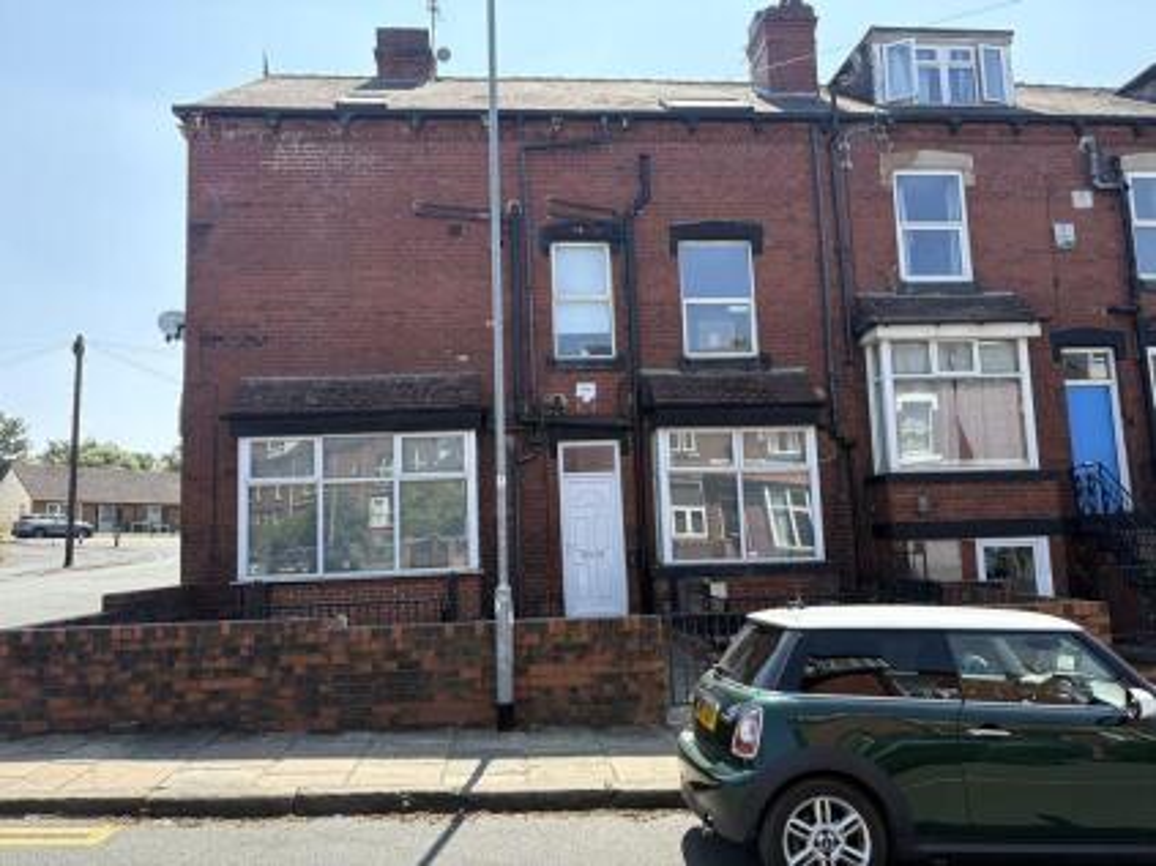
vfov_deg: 53.0
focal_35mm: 26
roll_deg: +1.4
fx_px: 868
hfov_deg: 67.3
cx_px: 578
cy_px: 433
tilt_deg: +6.8
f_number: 1.6
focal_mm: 5.96
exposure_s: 1/1155
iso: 64
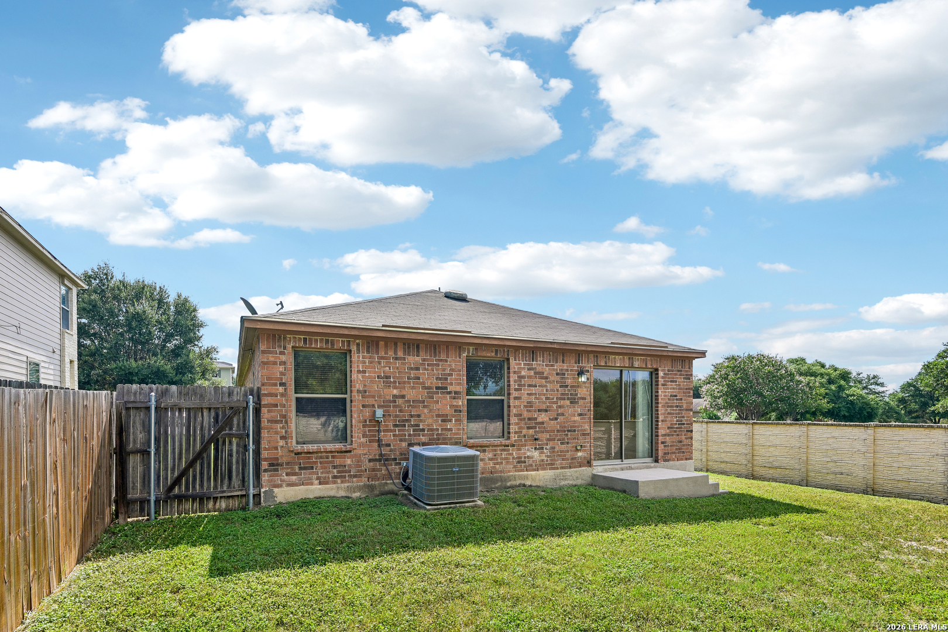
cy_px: 316
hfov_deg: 93.3
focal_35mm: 17
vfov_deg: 70.4
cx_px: 474
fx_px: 448
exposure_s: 1/500
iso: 400
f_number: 8
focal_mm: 17
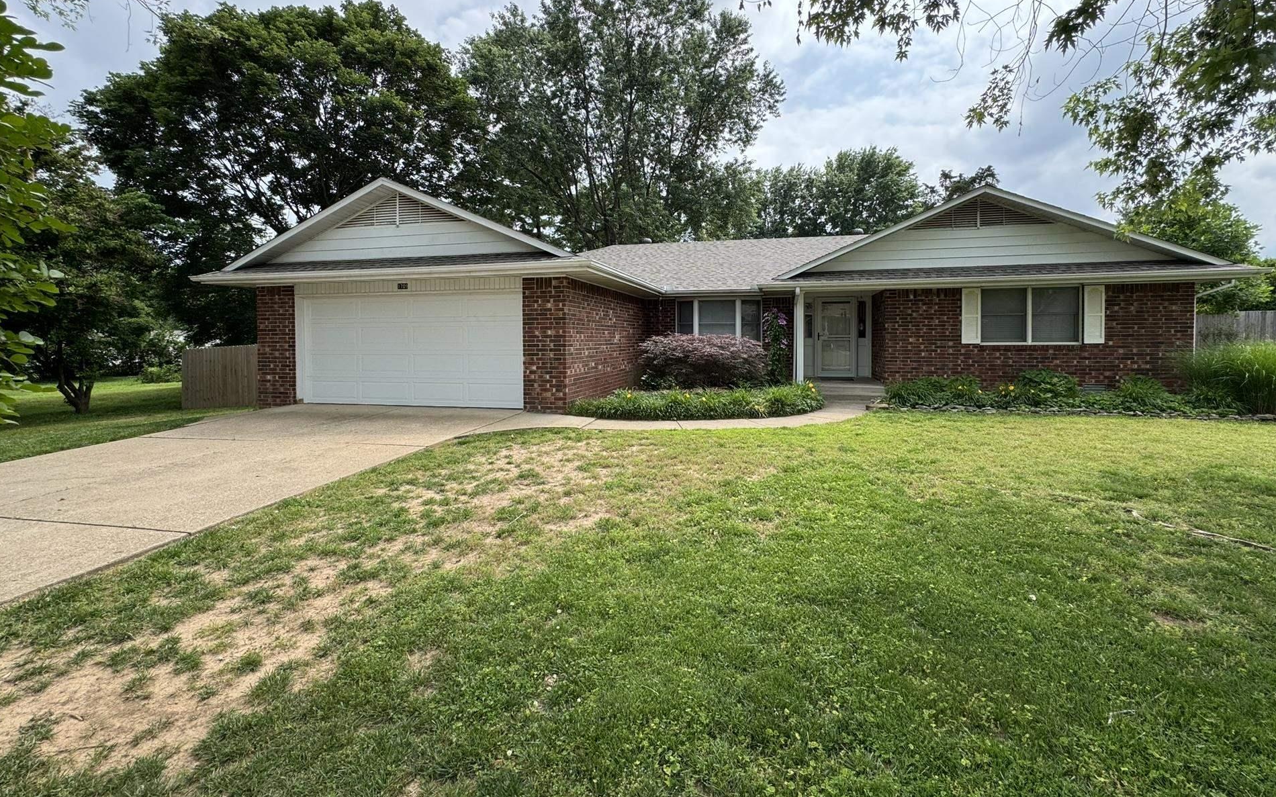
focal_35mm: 16
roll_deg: -0.3
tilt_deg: -1.8
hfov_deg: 97.8
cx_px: 649
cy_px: 348
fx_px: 556
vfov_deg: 70.9
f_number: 2.2
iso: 40
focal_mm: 2.22
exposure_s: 1/693
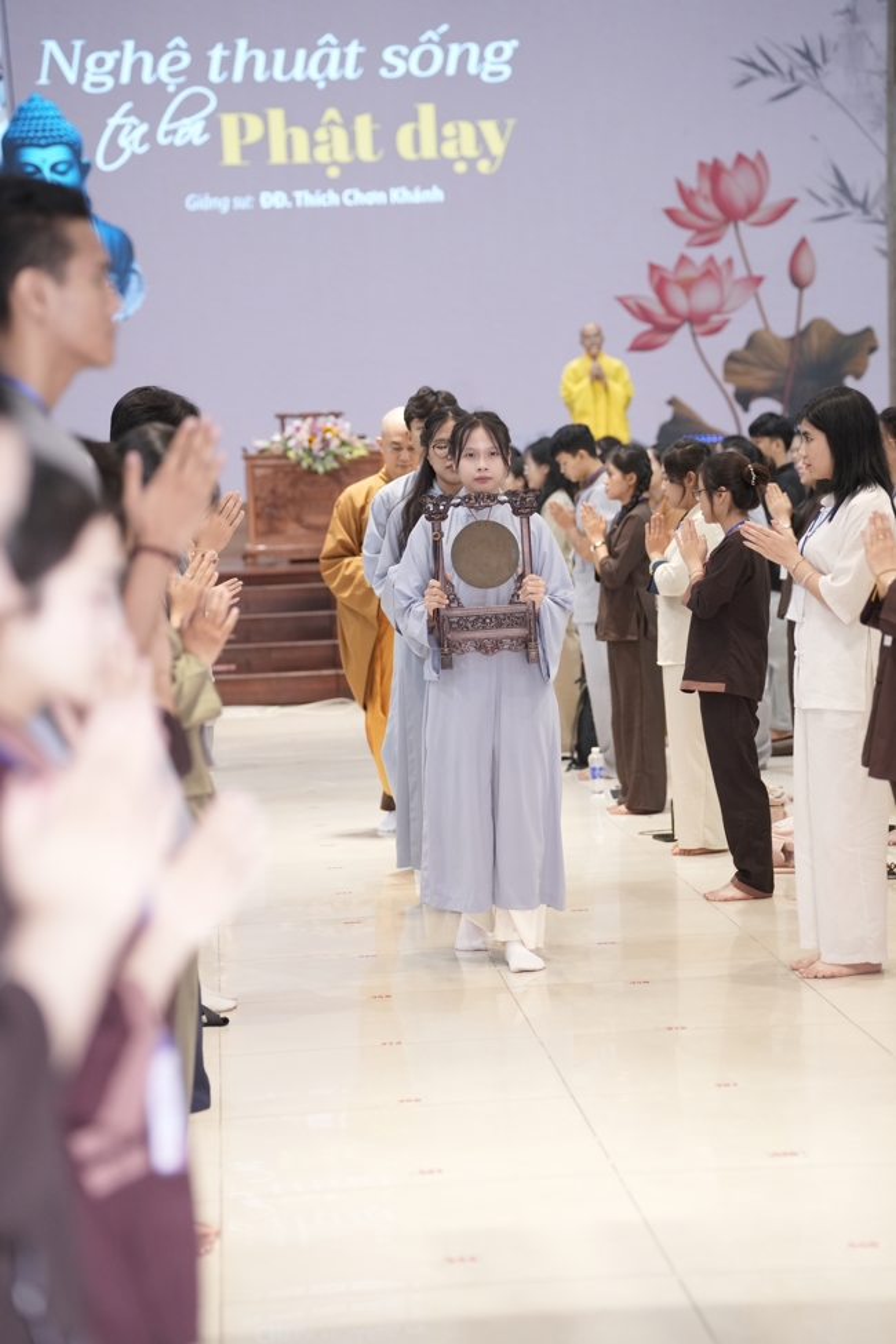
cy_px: 672
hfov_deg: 15.7
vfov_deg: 23.4
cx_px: 448
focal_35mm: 87
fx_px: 3248
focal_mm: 87
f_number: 2.8
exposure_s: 1/200
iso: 2500
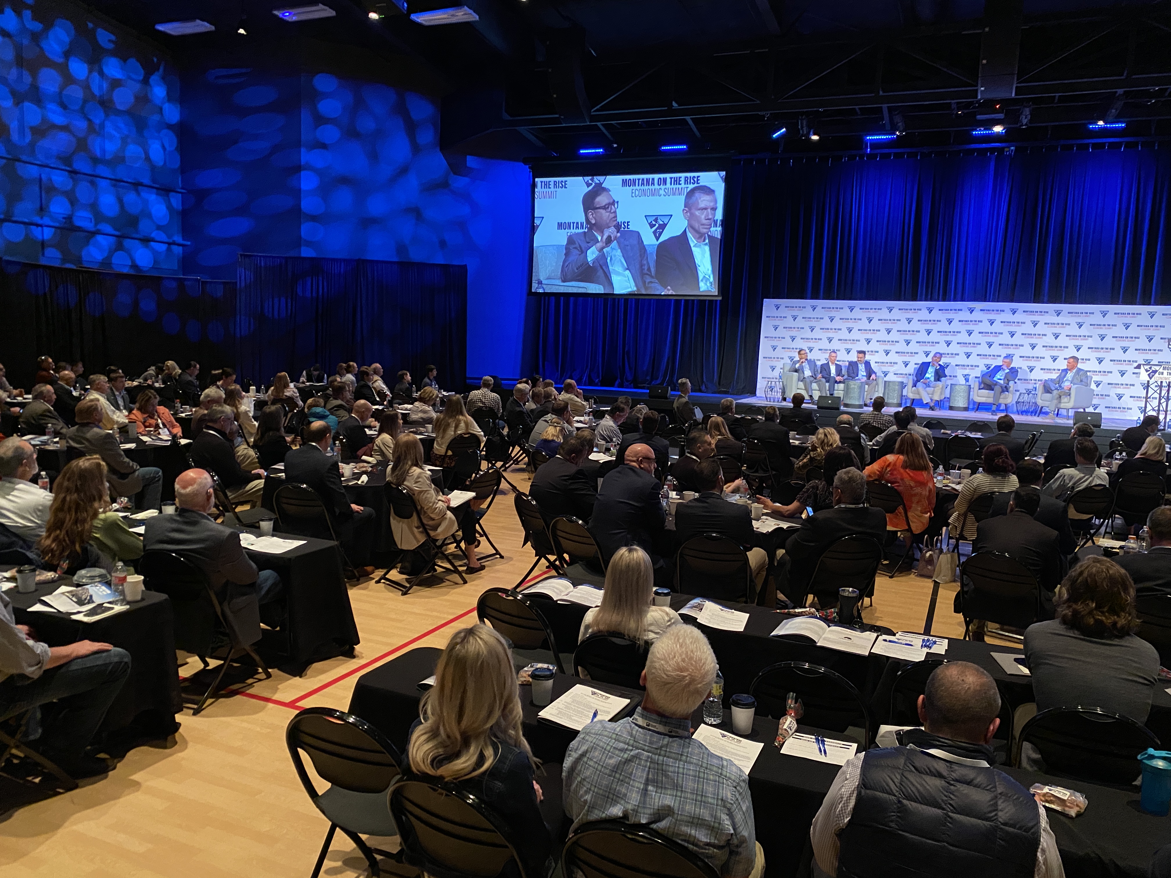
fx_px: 880
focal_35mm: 26
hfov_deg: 67.3
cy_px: 439
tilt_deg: -5.8
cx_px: 586
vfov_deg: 53.1
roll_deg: -2.6
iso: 800
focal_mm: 4.25
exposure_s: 1/30
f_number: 1.8
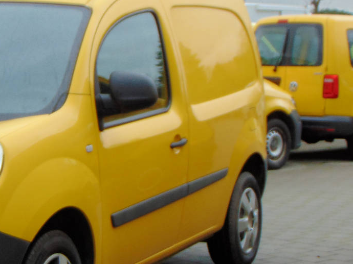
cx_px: 21
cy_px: 170
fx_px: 1183
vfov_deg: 12.7
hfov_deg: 16.7
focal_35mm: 116
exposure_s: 1/50
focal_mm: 9
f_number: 3.5
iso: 80
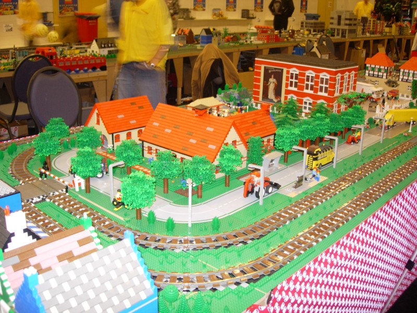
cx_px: 208
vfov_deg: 37.7
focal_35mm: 38
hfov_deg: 49.0
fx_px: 458
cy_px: 156
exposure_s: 1/6.7
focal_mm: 7.8
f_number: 2.8
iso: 79
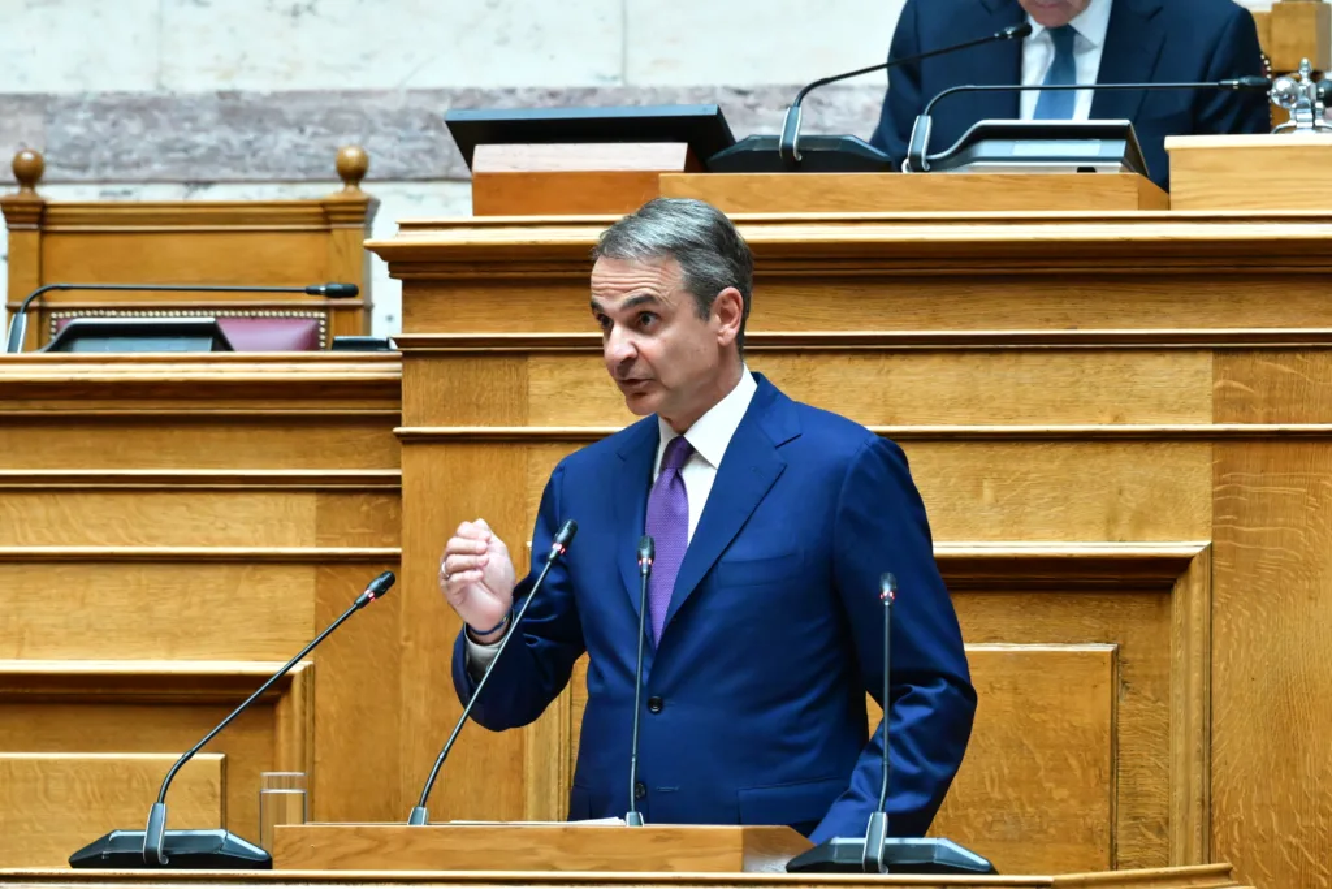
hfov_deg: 6.9
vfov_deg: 4.6
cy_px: 444
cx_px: 666
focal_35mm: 300
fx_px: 11101
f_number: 5
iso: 8000
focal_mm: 200
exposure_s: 1/500
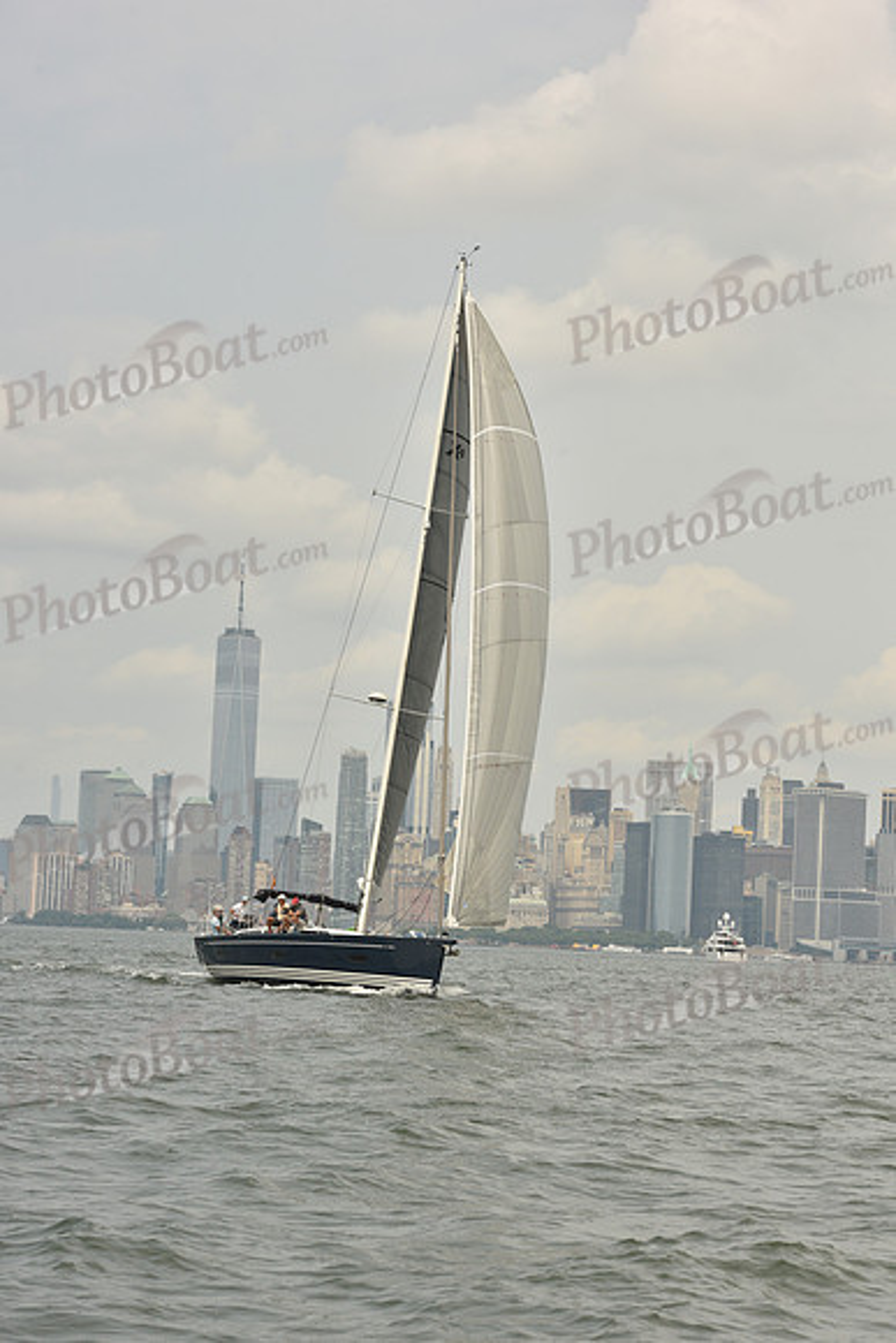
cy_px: 672
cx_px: 448
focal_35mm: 95
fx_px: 3544
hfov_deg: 14.4
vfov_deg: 21.5
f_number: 11
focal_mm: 95
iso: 250
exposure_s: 1/640
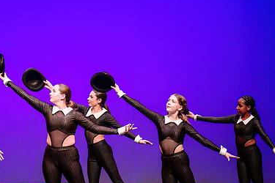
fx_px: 1596
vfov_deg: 6.6
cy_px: 133
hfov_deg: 9.8
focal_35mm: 209
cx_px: 77
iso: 1250
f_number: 3.5
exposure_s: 1/320
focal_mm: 135
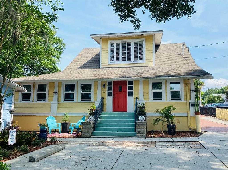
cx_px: 114
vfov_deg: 53.0
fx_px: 171
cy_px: 85
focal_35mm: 26
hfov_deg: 67.3
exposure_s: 1/1838
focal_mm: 4.25
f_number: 1.8
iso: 32
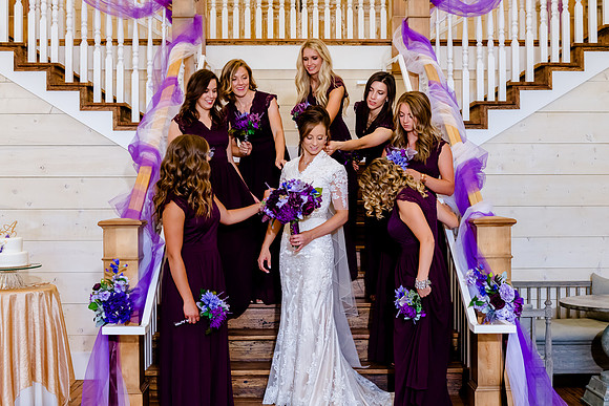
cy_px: 206
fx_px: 871
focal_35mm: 52
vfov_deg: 26.2
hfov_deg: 38.5
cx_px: 312
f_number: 6.3
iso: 2500
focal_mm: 50
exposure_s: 1/200
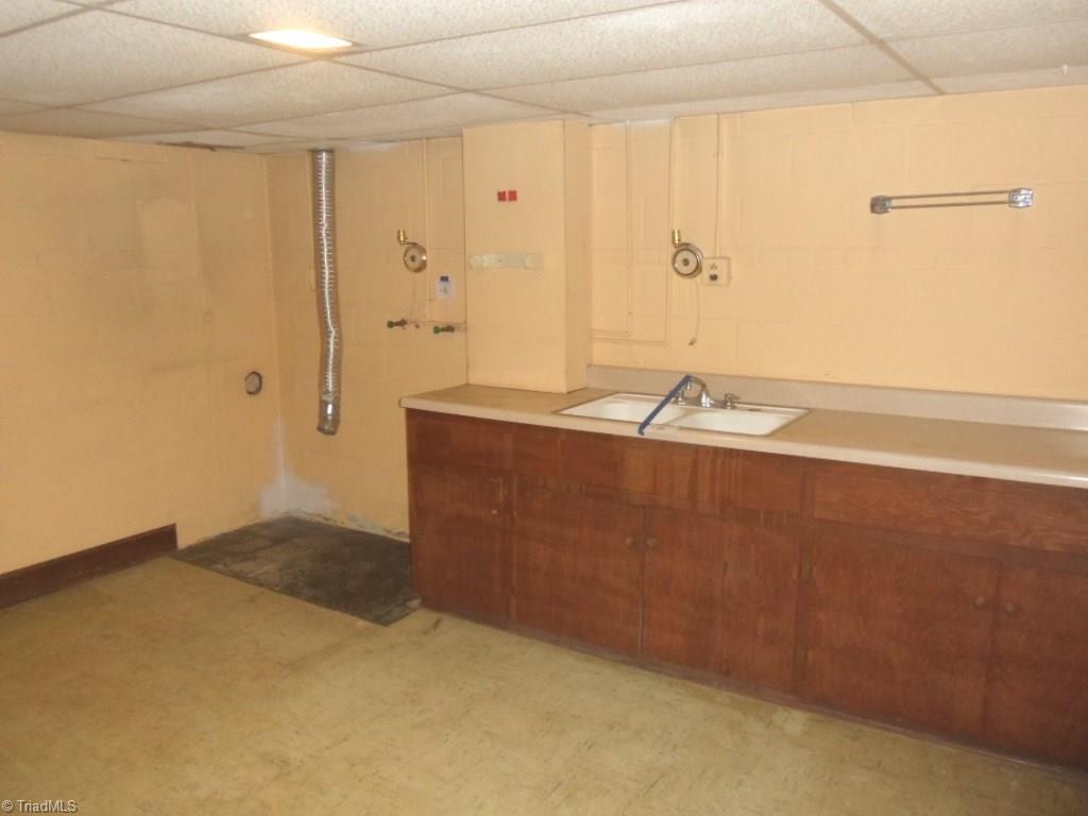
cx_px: 544
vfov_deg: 51.4
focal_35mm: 27
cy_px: 408
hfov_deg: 65.3
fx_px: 849
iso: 320
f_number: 3.3
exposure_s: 1/30
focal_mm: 4.9
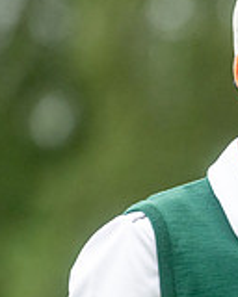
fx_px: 13507
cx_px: 519
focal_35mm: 1534
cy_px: 241
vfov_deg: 1.3
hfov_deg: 1.0
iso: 400
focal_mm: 300
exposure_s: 1/640
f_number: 5
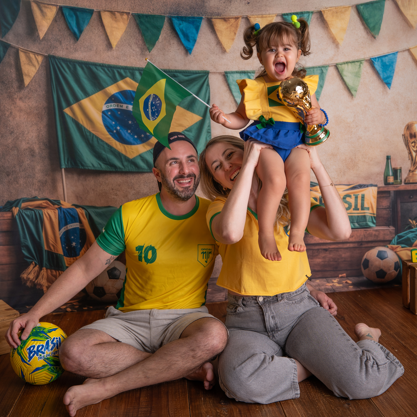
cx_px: 209
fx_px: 613
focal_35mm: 45
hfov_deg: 37.6
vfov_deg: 37.3
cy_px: 157
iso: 160
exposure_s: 1/200
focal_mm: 35
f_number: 2.8
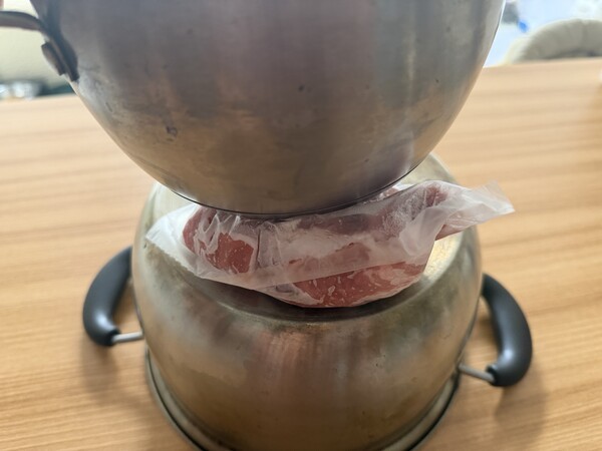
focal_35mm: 24
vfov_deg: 56.8
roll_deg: -2.0
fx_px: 417
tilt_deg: -42.0
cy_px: 226
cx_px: 301
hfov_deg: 71.6
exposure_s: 1/60
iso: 400
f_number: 1.78
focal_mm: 6.76
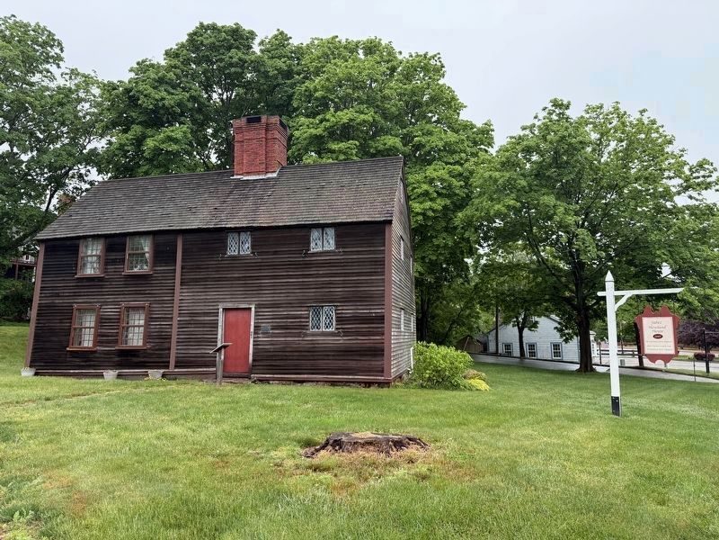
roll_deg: +0.3
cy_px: 270
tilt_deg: +7.6
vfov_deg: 56.8
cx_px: 360
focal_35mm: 24
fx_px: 498
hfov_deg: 71.6
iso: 100
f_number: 1.78
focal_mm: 6.76
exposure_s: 1/992
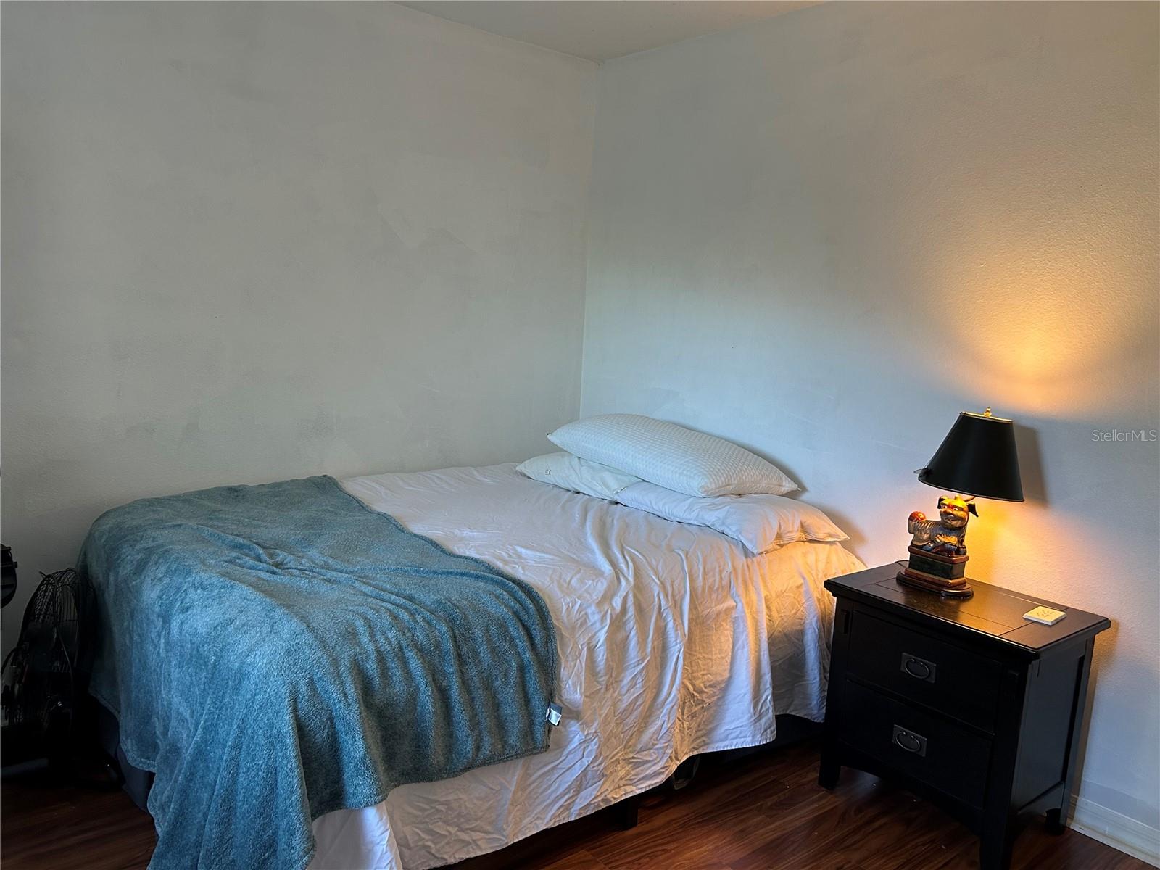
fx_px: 871
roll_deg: -2.7
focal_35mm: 26
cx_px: 580
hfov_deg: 67.3
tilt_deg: -8.3
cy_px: 435
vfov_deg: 53.1
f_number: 1.5
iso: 125
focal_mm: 5.7
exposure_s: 1/60
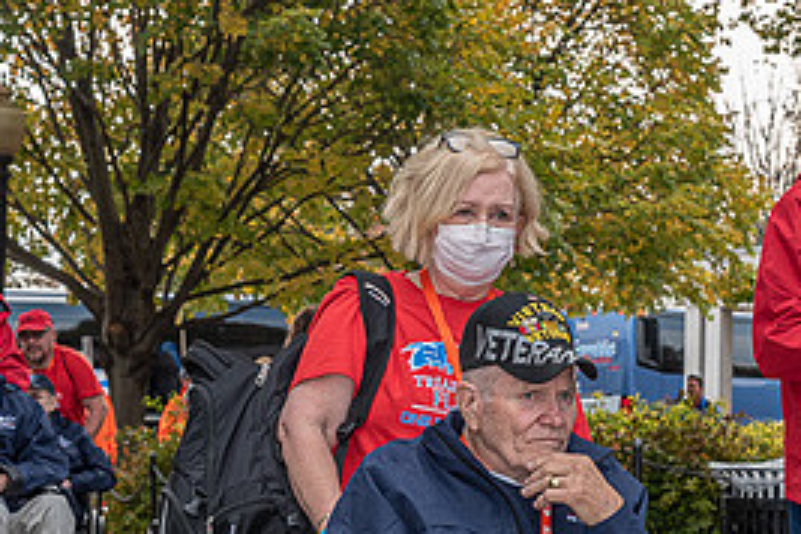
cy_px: 454
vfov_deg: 9.7
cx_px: 501
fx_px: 3137
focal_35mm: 141
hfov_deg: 14.5
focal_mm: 65
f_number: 8
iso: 500
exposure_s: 1/250
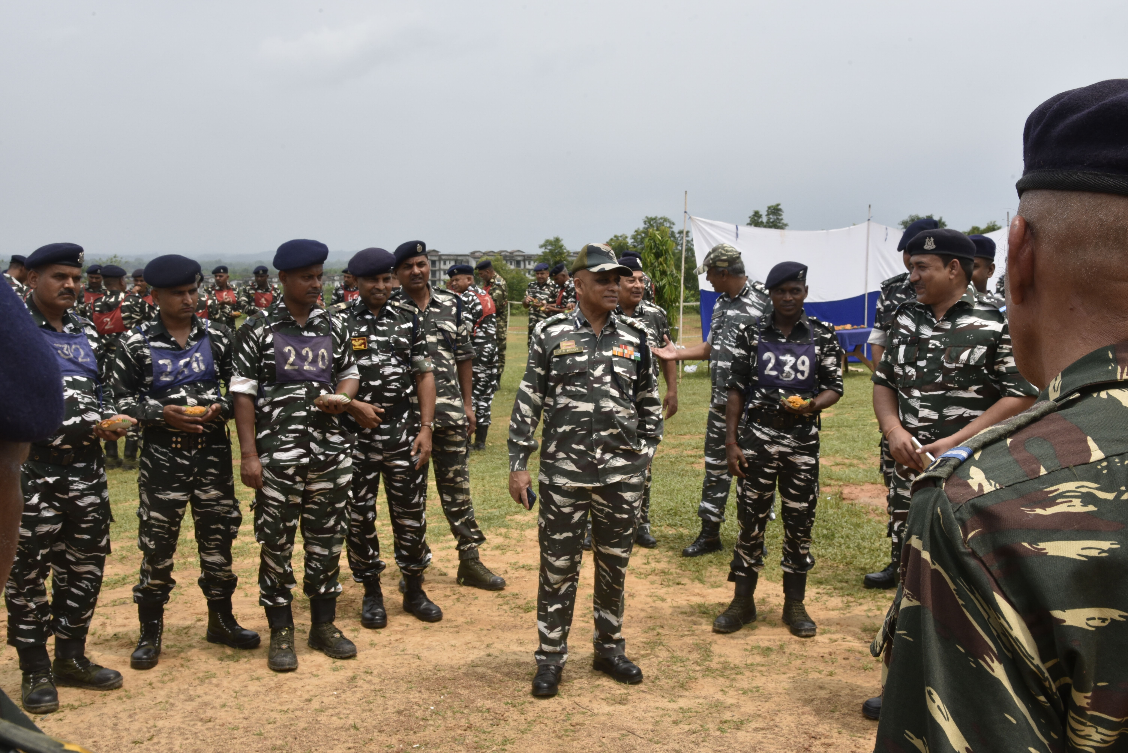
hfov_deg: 50.7
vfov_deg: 35.1
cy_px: 376
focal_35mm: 38
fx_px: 1191
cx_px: 564
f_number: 11
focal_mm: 38
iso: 800
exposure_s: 1/500
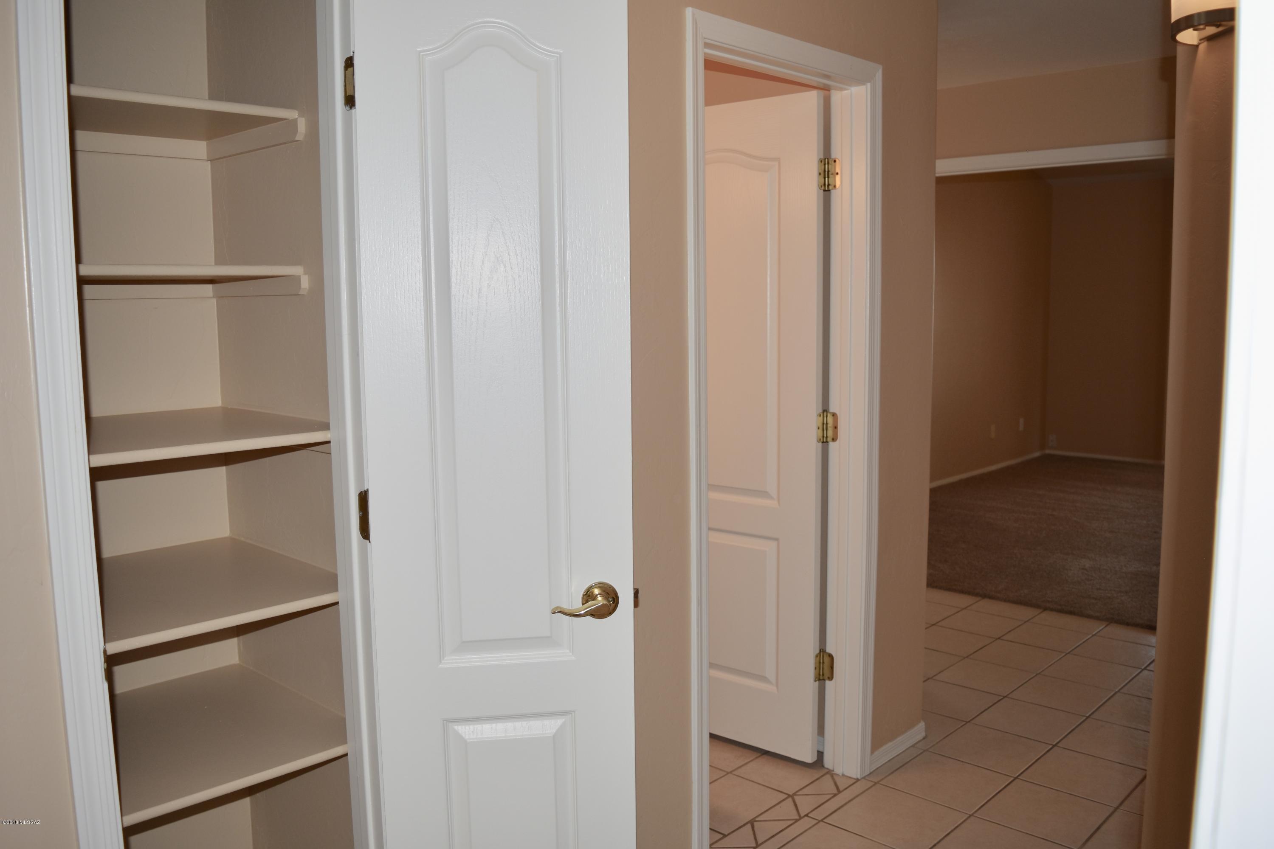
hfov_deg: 61.9
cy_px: 424
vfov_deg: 43.6
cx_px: 637
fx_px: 1062
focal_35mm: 30
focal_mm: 20
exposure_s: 1/60
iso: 100
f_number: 3.5
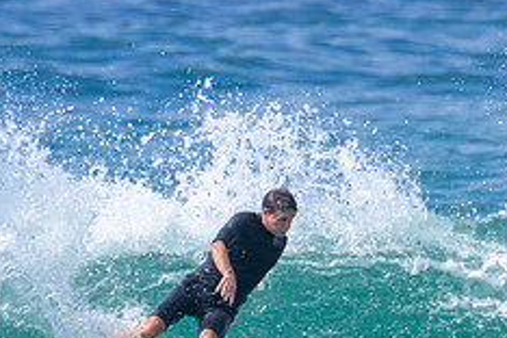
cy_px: 383
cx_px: 223
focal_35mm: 2713
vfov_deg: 0.5
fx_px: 38205
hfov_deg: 0.8
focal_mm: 800
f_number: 11
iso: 640
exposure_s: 1/2000
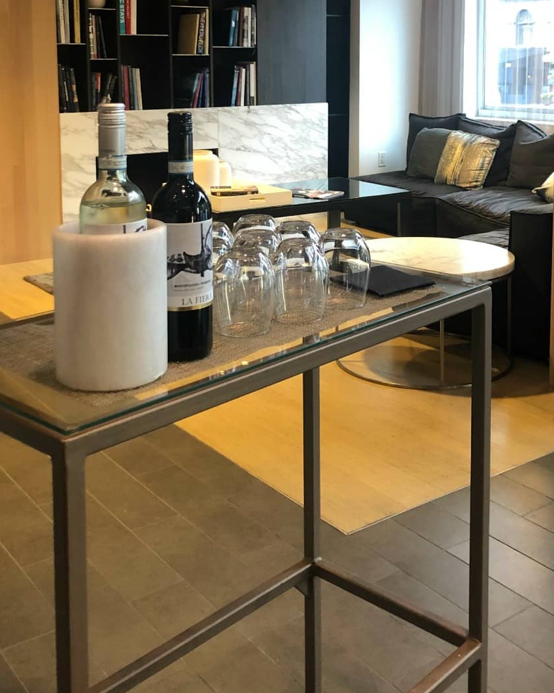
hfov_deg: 33.4
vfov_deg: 39.7
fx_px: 923
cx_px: 318
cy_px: 150
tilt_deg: -5.1
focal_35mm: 45
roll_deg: -0.4
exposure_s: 1/15
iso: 50
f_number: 1.8
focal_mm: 3.99
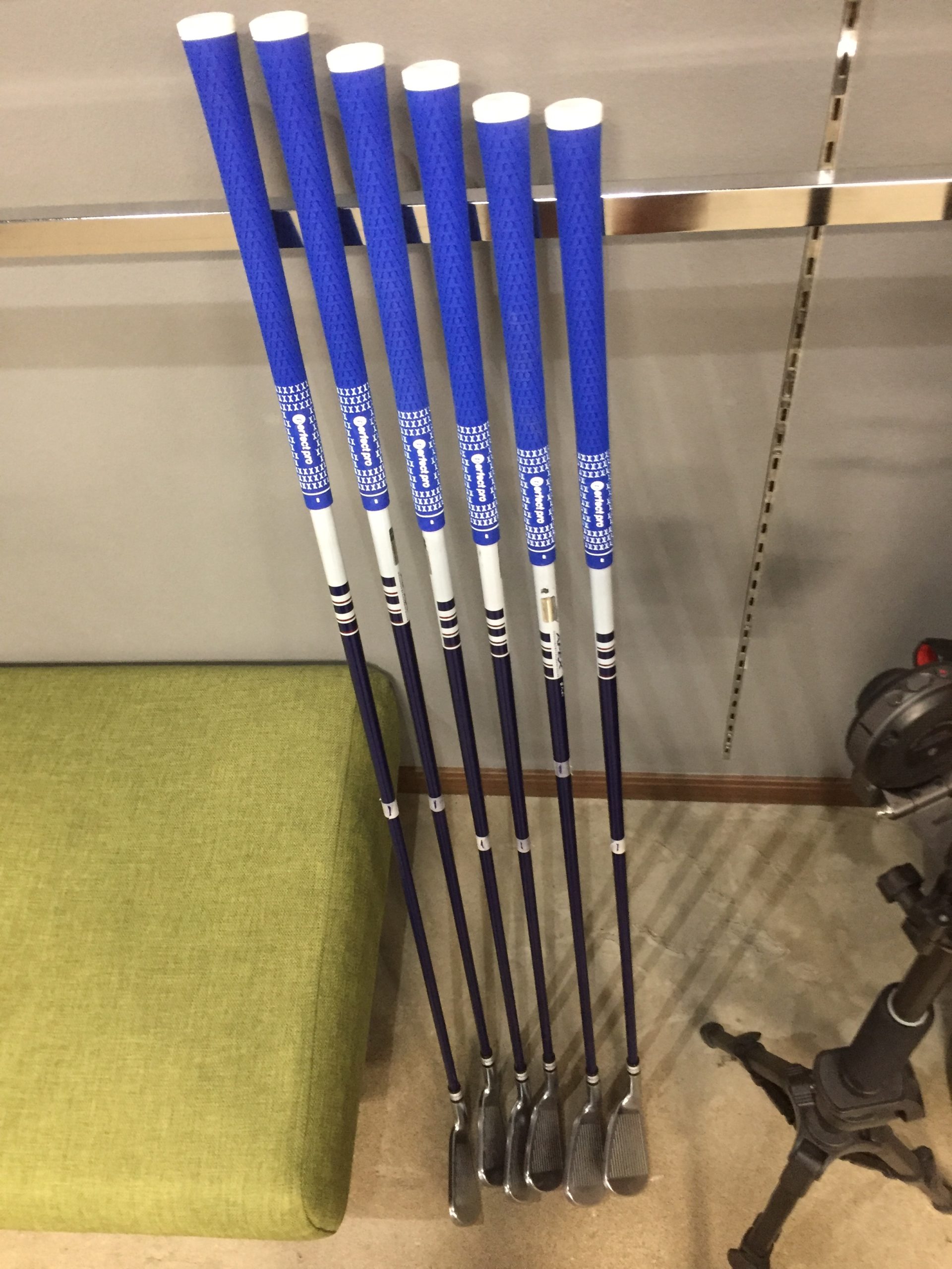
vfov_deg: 61.7
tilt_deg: -55.9
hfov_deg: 48.2
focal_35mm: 29
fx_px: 1063
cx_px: 476
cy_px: 634
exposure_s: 1/15
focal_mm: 4.15
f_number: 2.2
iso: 250
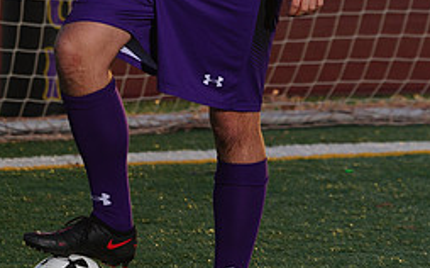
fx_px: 6823
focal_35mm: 583
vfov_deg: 2.2
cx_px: 199
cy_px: -90
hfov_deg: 3.6
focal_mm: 250
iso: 100
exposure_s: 1/200
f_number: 7.1
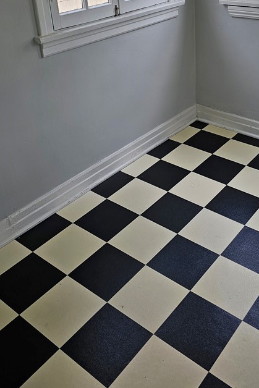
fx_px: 421
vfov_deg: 47.4
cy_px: 89
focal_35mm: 39
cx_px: 174
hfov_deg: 33.9
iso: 32
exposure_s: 1/180
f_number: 1.7
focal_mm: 6.3
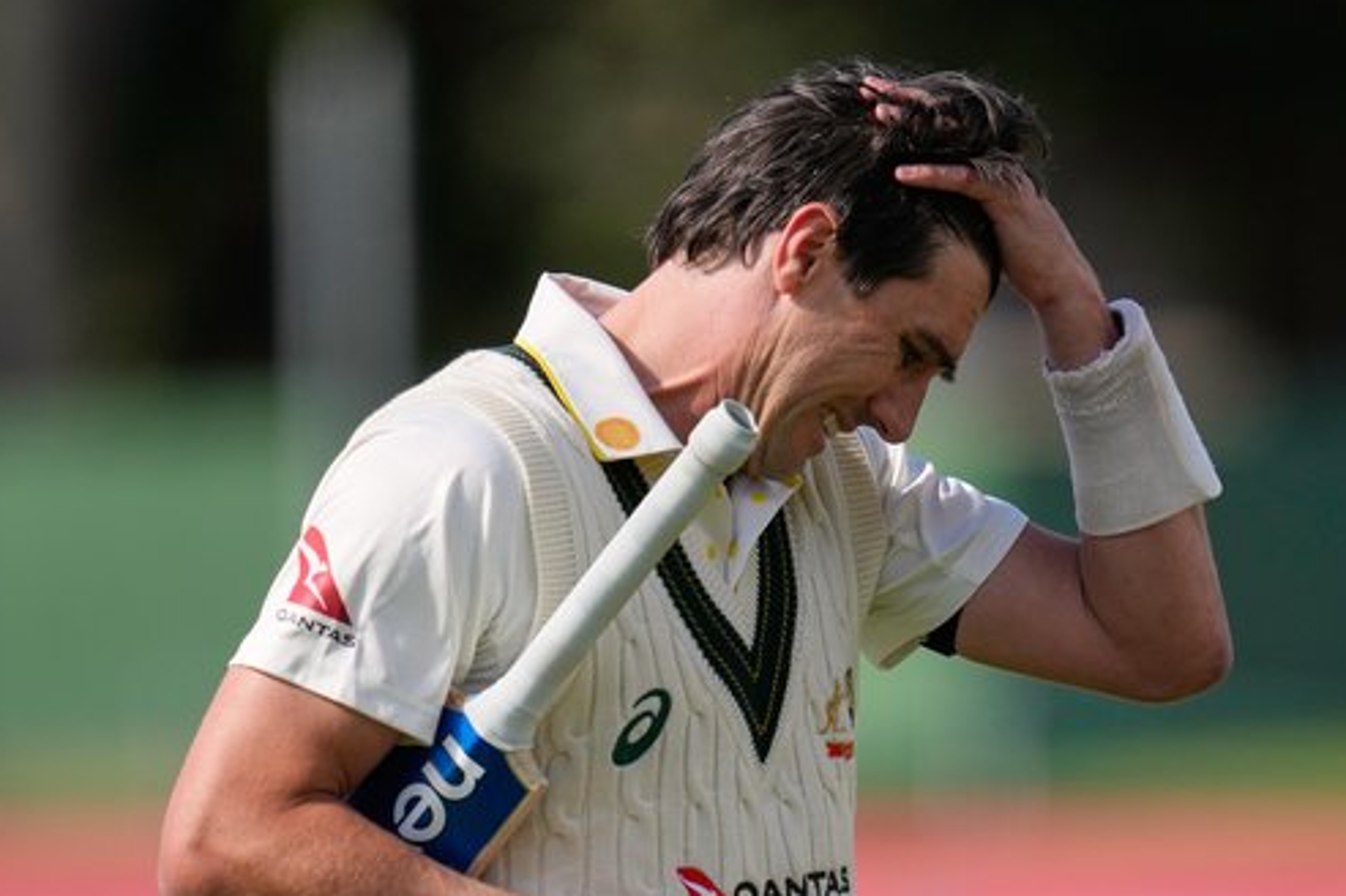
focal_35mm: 921
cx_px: 827
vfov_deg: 1.5
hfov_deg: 2.2
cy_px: 677
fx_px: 34411
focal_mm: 560
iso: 400
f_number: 4
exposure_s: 1/3200
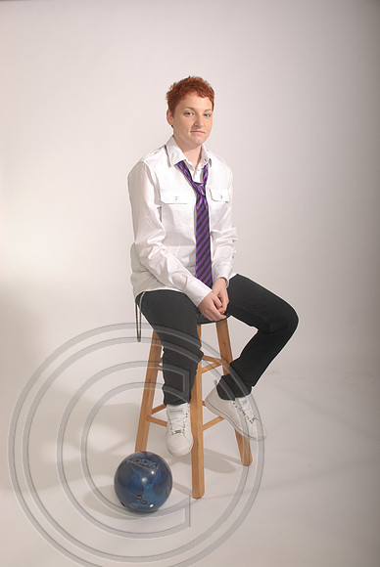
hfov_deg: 32.0
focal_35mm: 42
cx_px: 190
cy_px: 284
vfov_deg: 46.4
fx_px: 663
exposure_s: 1/200
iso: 125
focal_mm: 28
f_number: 5.6
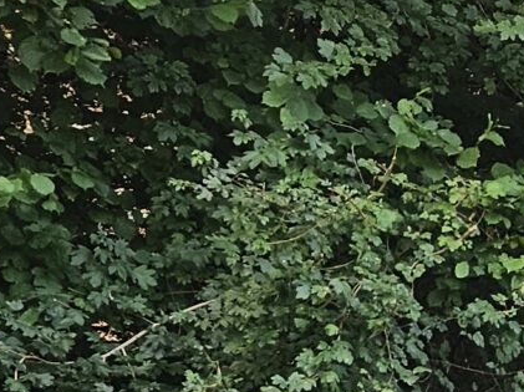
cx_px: 1138
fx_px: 2117
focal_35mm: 140
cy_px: 945
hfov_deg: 12.1
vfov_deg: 9.4
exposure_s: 1/190
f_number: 1.7
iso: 64
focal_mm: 6.3
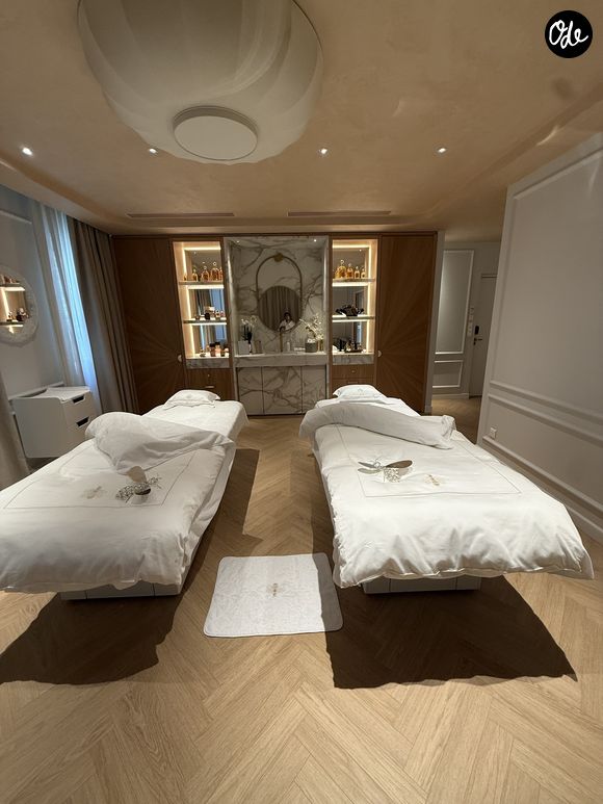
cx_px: 302
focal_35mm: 14
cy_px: 402
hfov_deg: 85.7
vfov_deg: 102.1
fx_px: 325
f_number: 2.2
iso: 160
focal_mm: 2.22
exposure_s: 1/82
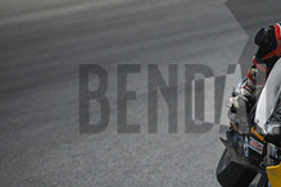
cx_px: 349
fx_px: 8663
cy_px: 101
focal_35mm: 1110
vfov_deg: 1.2
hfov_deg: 1.9
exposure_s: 1/4000
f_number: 2.8
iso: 640
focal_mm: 280
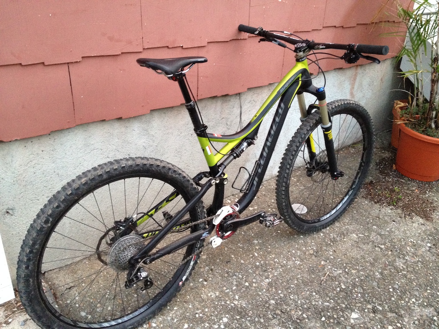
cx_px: 220
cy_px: 164
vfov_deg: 40.7
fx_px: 444
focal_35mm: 35
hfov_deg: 52.6
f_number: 2.4
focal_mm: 4.28
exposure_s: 1/20
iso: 320
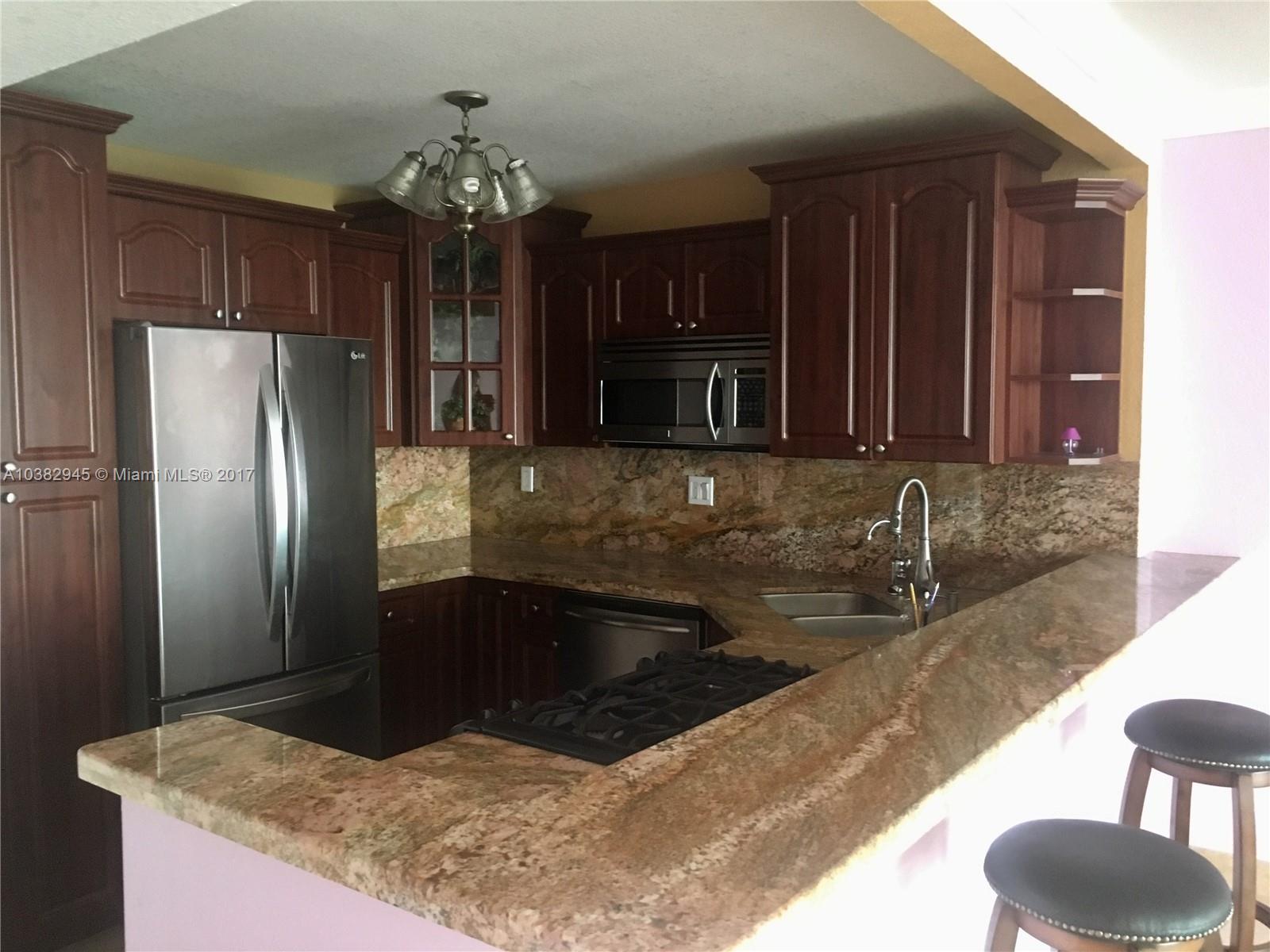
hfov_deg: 61.7
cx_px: 635
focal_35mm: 29
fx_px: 1064
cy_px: 476
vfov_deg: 48.2
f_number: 2.2
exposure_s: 1/15
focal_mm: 4.15
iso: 500
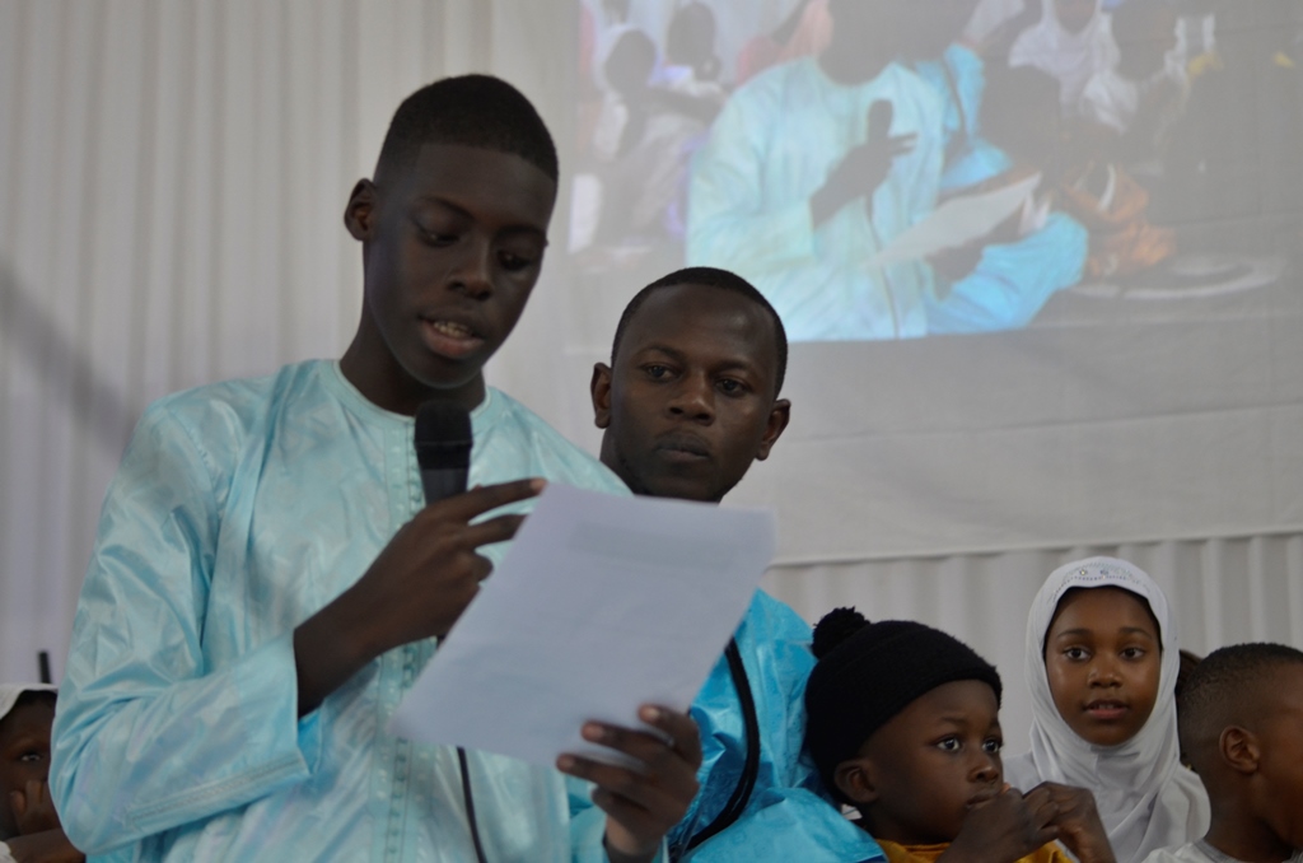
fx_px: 4226
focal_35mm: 117
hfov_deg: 17.5
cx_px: 652
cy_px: 432
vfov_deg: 11.7
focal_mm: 78
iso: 640
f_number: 4
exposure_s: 1/50
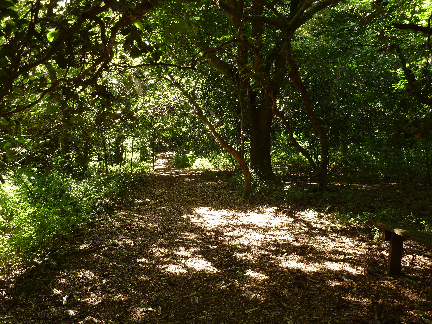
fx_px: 312
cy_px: 162
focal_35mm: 25
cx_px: 216
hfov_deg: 69.4
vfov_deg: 54.9
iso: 80
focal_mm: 4.1
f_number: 3.3
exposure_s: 1/15
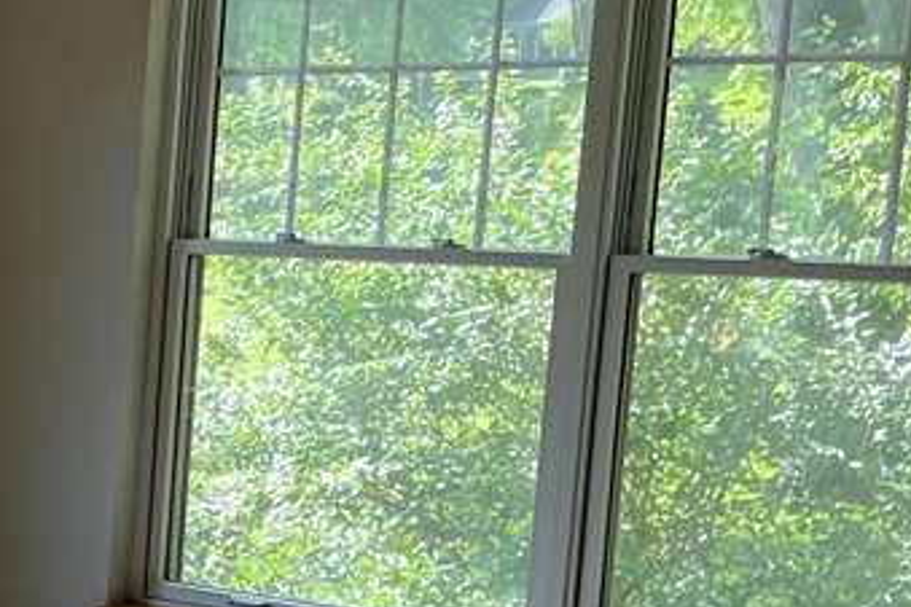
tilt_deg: -3.9
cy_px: 534
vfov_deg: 13.3
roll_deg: -3.4
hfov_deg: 16.9
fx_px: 2581
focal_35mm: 102
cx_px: -669
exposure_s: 1/122
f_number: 1.6
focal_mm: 5.1
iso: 64
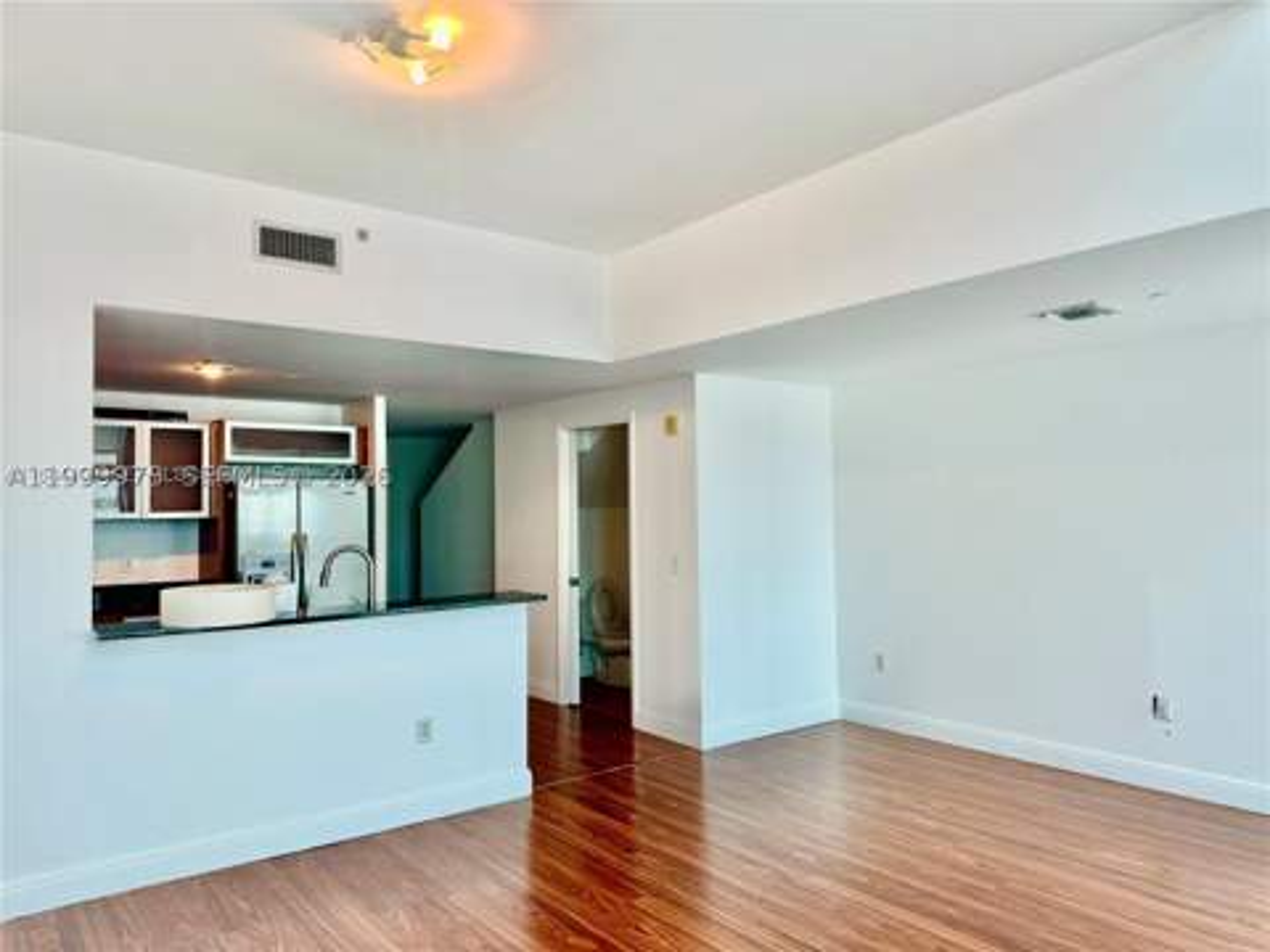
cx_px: 635
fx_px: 881
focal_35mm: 24
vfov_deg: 56.8
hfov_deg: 71.6
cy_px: 476
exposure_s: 1/120
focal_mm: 6.76
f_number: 1.78
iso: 80
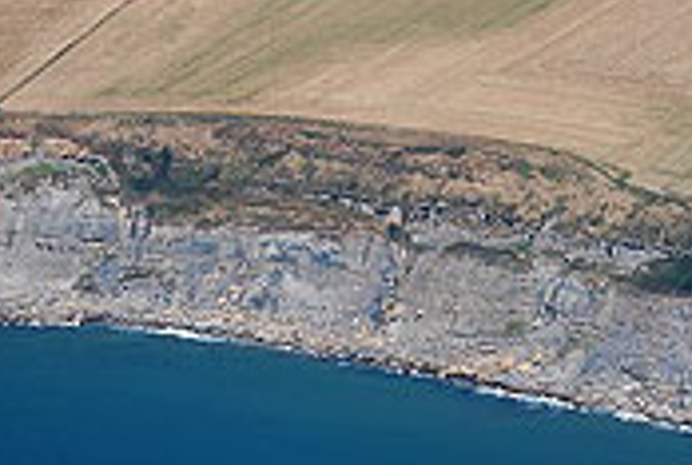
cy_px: 48
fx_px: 6365
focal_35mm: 330
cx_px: 549
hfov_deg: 6.2
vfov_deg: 4.2
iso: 100
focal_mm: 85
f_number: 5.6
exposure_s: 1/500
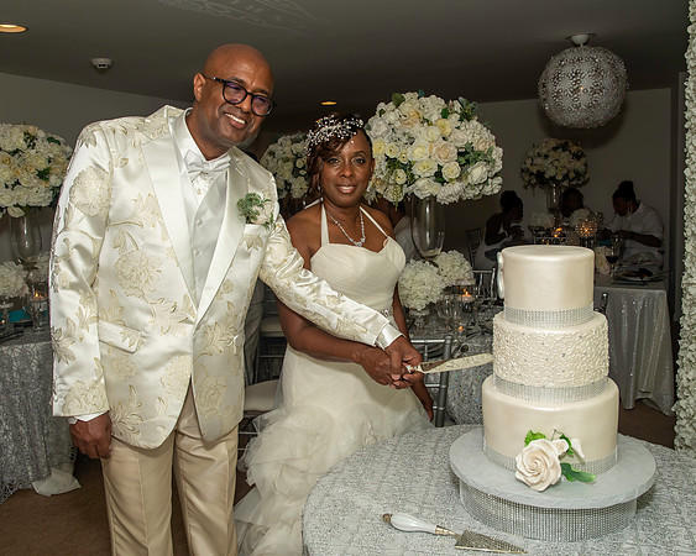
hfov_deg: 55.5
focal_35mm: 32
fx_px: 661
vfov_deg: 45.6
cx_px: 355
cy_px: 278
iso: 400
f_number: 5.6
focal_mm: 19
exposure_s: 1/250
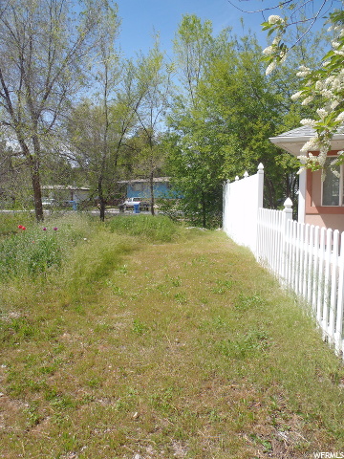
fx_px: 371
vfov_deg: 63.4
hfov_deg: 49.7
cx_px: 172
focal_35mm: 28
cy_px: 230
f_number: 10
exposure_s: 1/60
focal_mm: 5
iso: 80
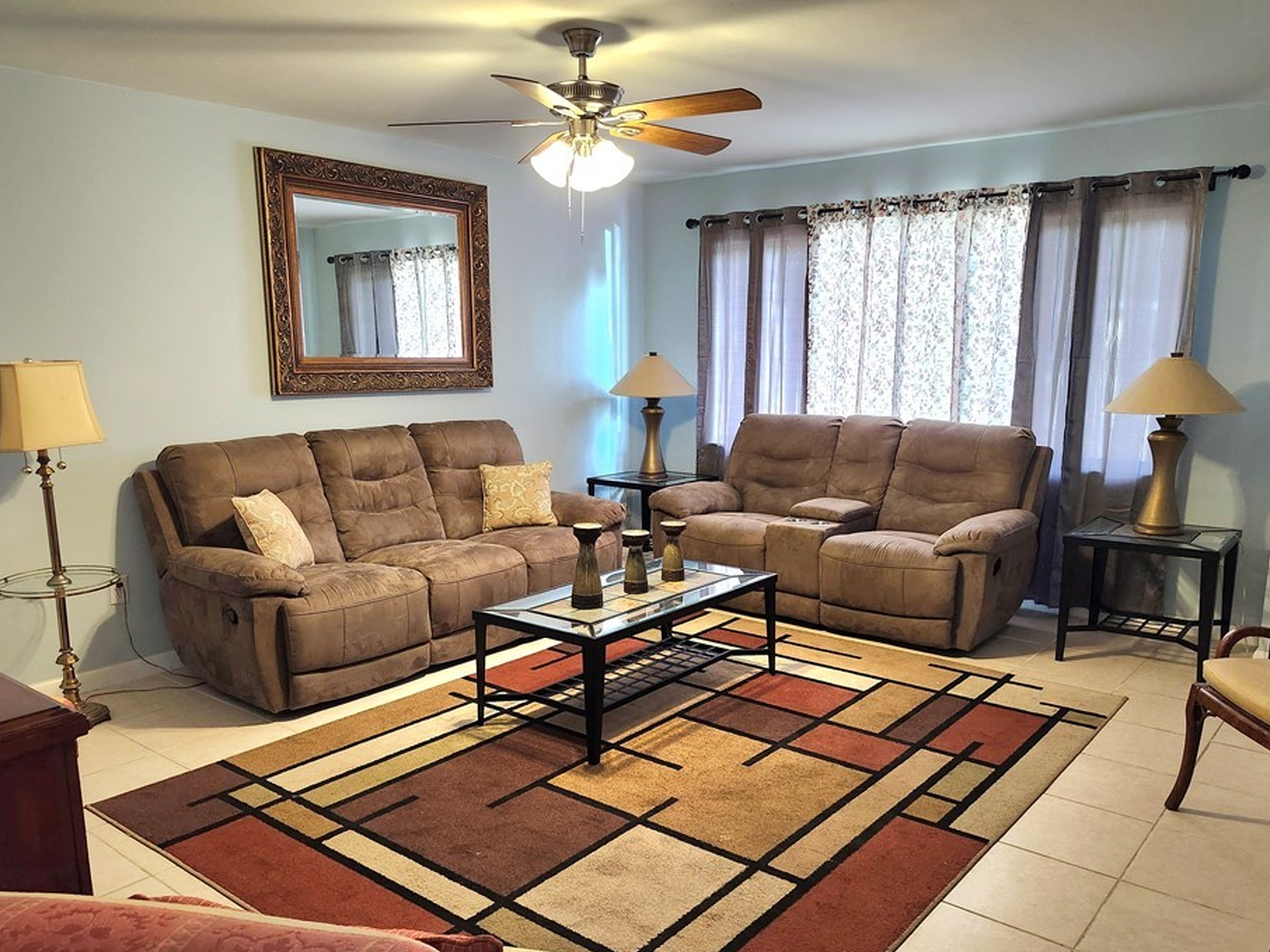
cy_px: 534
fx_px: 954
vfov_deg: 52.9
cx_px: 643
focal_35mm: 26
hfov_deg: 67.3
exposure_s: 1/120
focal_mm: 5.54
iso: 640
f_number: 1.8
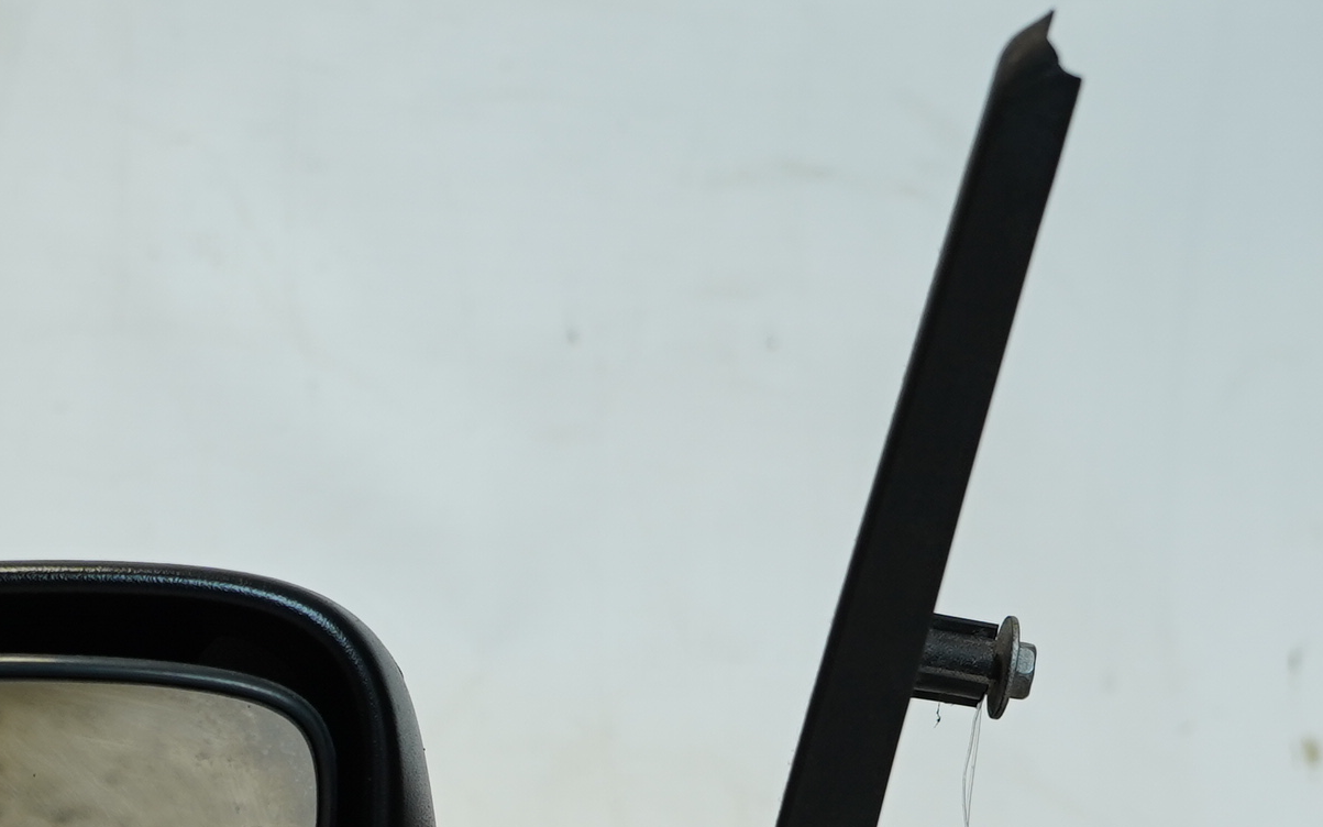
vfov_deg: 14.9
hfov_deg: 23.8
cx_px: 67
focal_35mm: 84
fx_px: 3029
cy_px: 1036
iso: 400
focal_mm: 22
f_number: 4
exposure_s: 1/160
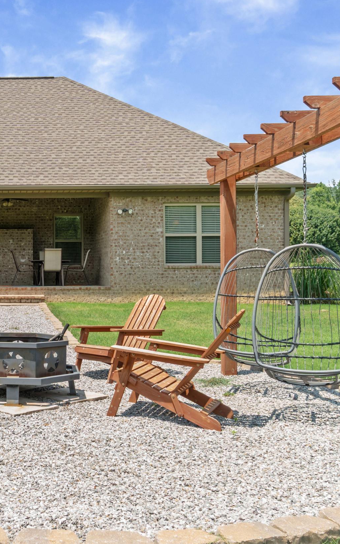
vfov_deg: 47.2
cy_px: 275
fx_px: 623
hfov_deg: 28.6
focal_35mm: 42
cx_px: -1
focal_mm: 18
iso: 250
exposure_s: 1/100
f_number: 9
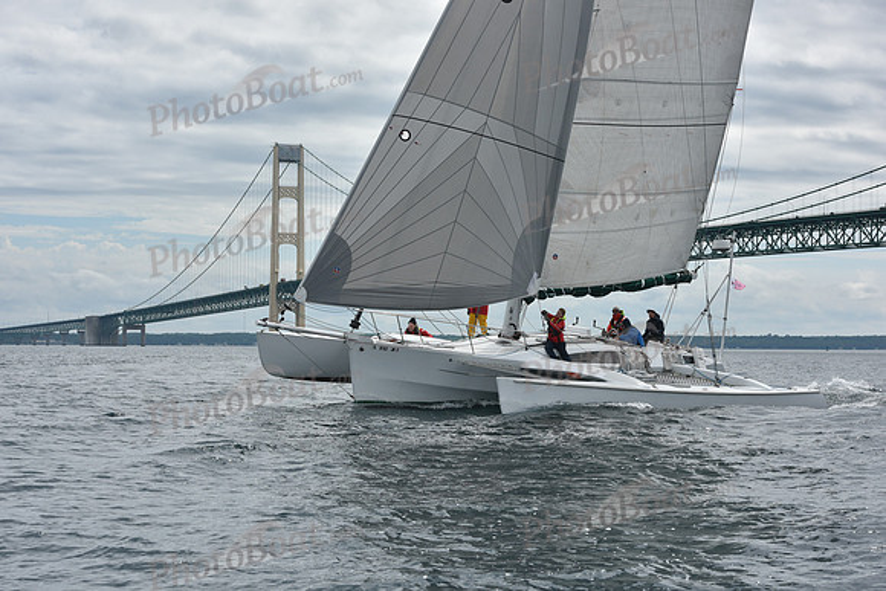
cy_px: 296
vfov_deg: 19.5
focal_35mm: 70
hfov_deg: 28.8
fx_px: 1723
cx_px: 443
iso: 250
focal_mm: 70
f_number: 11
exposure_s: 1/800
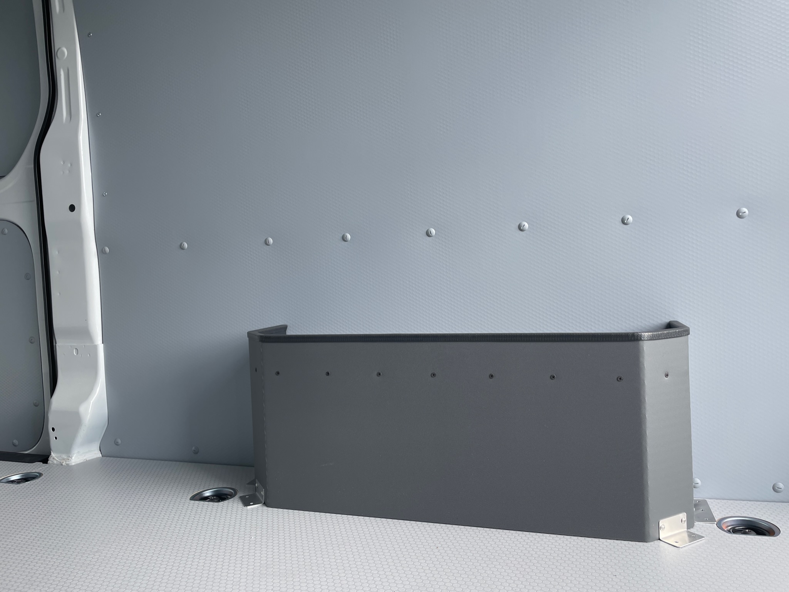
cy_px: 296
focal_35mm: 26
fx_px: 593
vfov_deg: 53.0
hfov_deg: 67.3
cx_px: 394
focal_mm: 4.2
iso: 32
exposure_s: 1/373
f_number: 1.6
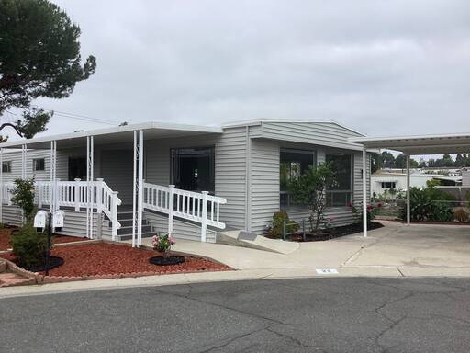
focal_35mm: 31
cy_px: 176
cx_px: 235
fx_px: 421
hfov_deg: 58.4
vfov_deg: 45.4
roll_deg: -0.8
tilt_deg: +1.3
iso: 25
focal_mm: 3.3
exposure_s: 1/1733
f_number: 2.4
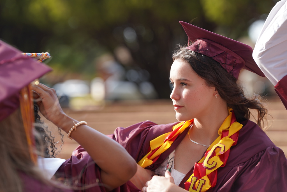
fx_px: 1220
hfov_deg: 13.4
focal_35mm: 153
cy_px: 96
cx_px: 144
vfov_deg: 9.0
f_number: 4
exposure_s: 1/160
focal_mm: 153
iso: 125
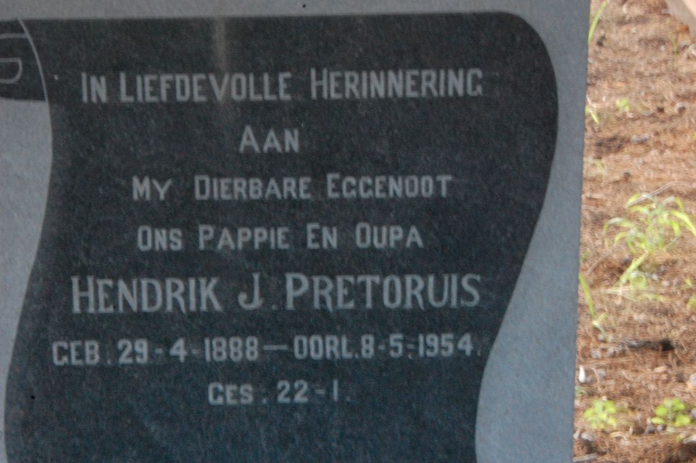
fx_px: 2260
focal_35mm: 117
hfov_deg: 17.5
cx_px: 348
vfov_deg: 11.7
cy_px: 232
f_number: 22
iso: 1600
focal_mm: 78
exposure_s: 1/10
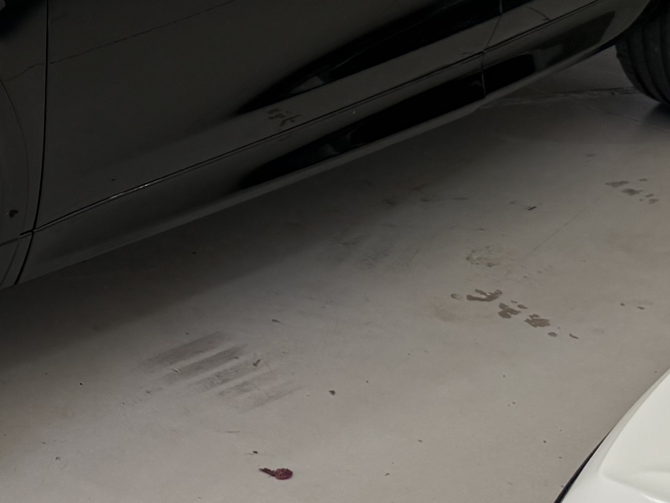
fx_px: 1645
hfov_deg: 21.4
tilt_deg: -18.3
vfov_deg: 16.9
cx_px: -130
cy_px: -22
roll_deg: -0.8
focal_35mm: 85
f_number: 1.78
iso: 100
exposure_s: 1/165
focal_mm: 6.76
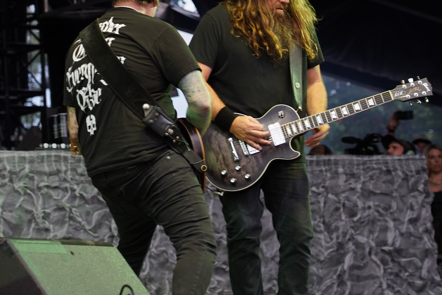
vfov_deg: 8.4
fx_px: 2013
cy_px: 83
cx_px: 139
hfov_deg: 12.5
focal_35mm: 164
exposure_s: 1/125
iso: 320
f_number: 4
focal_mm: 73
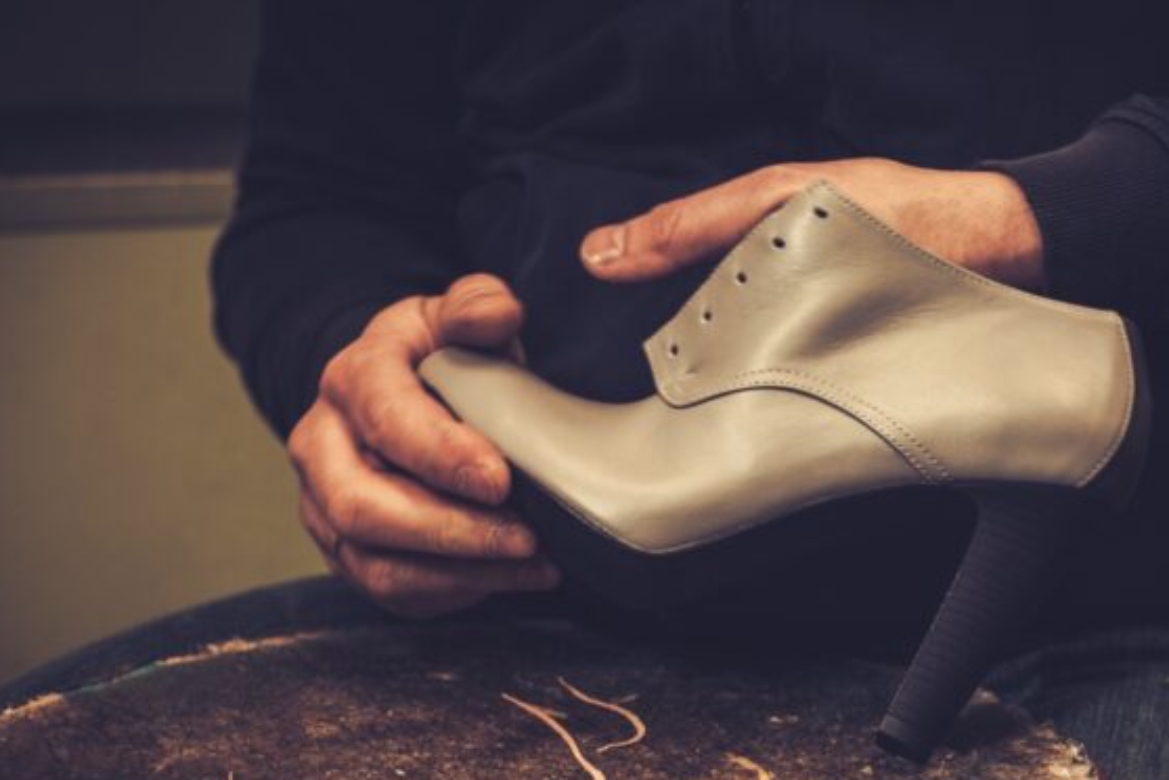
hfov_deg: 27.7
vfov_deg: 18.6
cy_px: 503
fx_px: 2370
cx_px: 652
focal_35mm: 73
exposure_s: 1/60
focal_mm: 35
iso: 200
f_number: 2.8
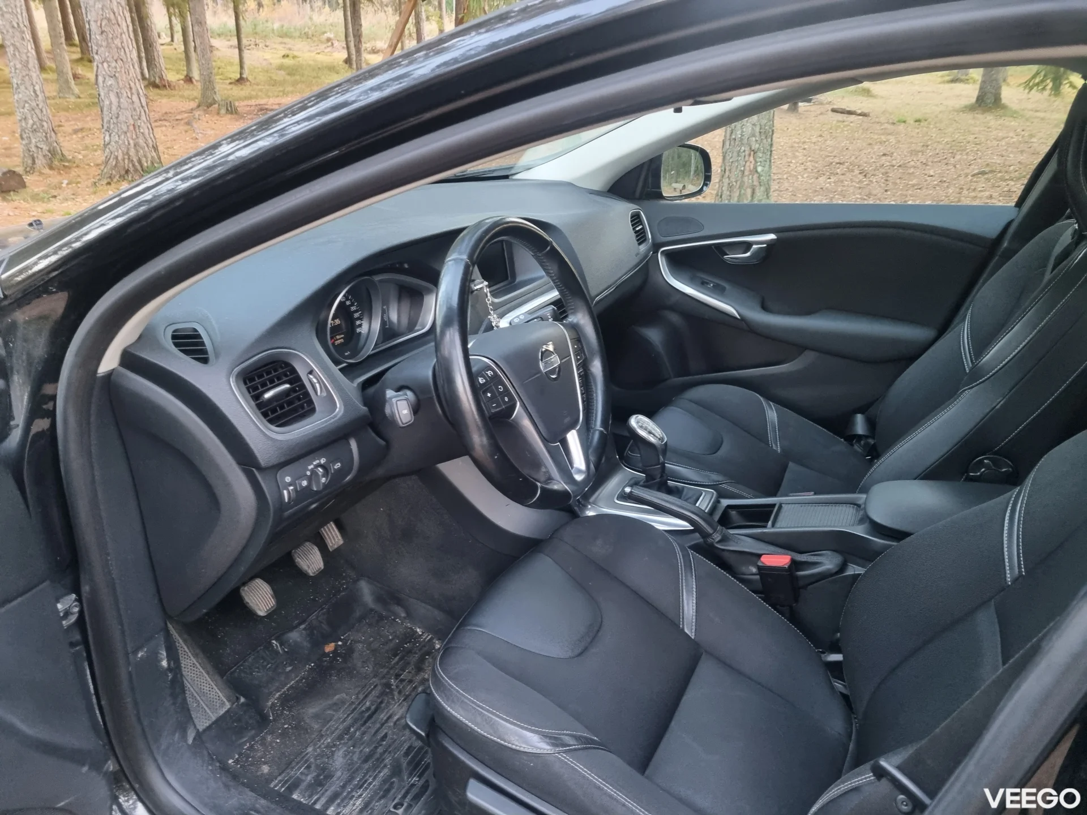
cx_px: 544
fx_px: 816
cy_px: 408
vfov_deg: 53.1
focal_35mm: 26
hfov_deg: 67.3
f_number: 1.8
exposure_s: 1/25
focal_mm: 5.4
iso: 800
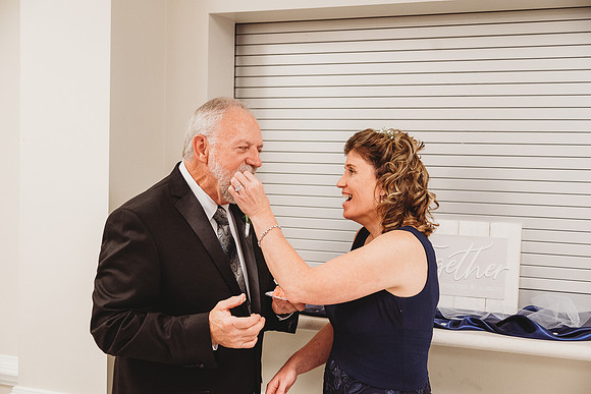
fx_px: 788
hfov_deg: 41.1
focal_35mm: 48
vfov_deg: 28.1
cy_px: 197
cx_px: 296
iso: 4000
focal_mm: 48
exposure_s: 1/200
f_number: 4
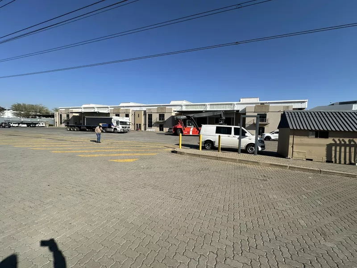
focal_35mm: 14
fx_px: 144
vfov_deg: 85.7
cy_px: 134
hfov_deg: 102.1
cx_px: 178
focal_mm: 2.22
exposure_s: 1/2564
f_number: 2.2
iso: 40
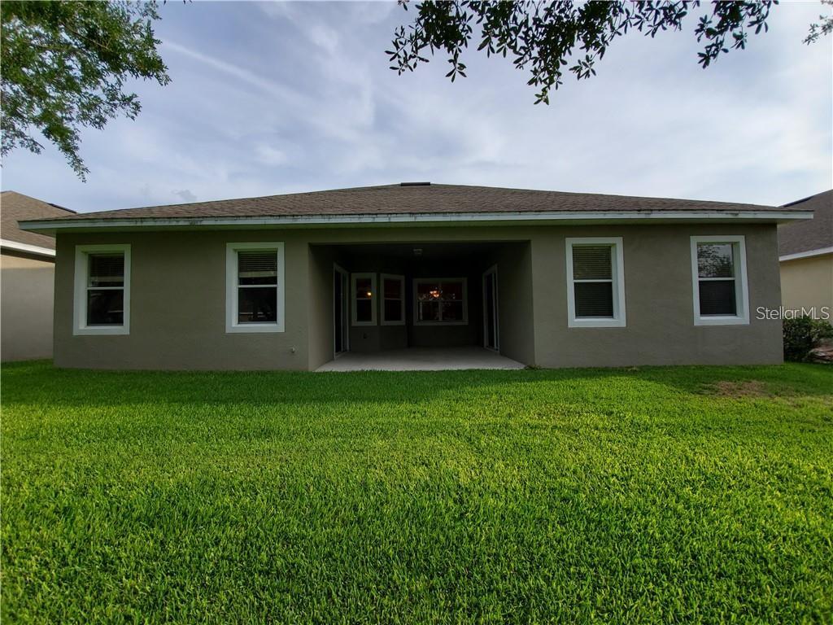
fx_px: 313
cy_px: 312
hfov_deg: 106.2
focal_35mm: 13
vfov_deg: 89.9
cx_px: 416
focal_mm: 1.8
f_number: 2.2
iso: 50
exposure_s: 1/605
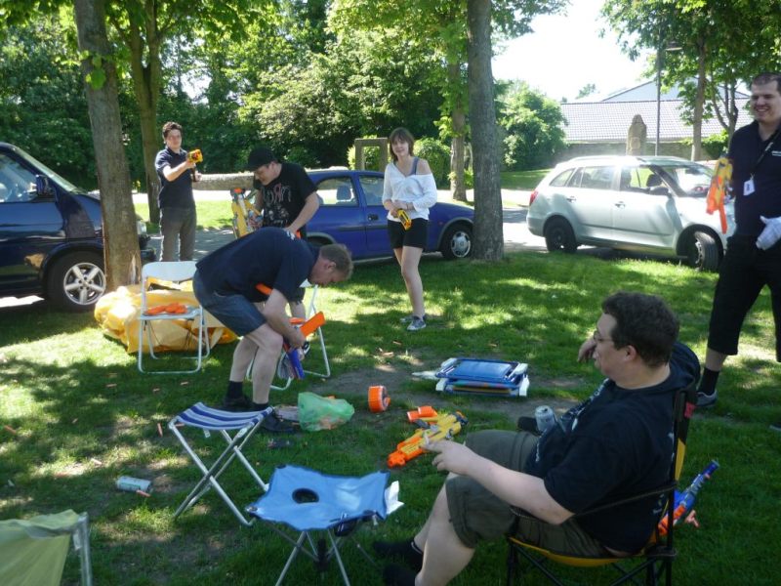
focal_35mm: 33
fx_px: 745
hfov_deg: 55.4
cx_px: 390
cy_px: 293
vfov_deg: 42.9
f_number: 2.8
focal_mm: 5.5
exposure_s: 1/200
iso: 100
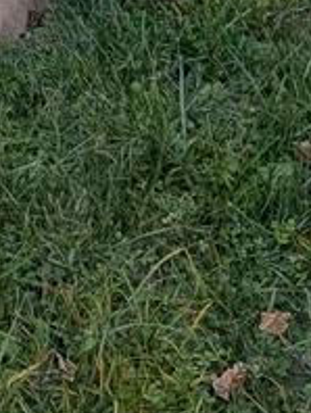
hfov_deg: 7.5
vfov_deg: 9.4
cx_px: -401
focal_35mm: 186
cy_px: -607
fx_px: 2223
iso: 44
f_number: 1.85
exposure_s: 1/229
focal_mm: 6.81
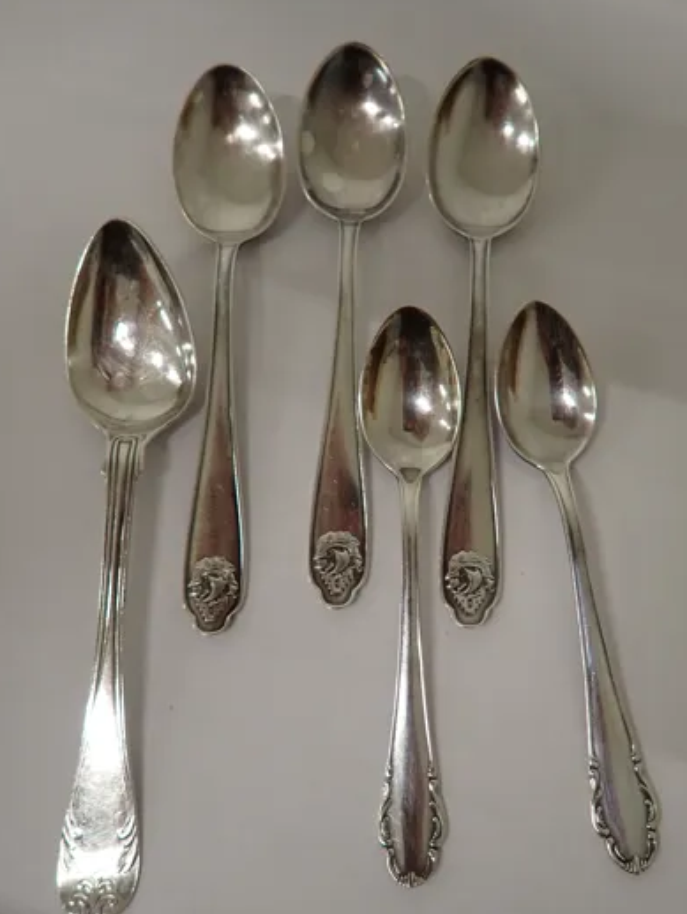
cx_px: 389
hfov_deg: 60.9
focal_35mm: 22
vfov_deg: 76.1
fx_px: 582
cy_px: 512
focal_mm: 3.33
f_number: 2
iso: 200
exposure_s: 1/100
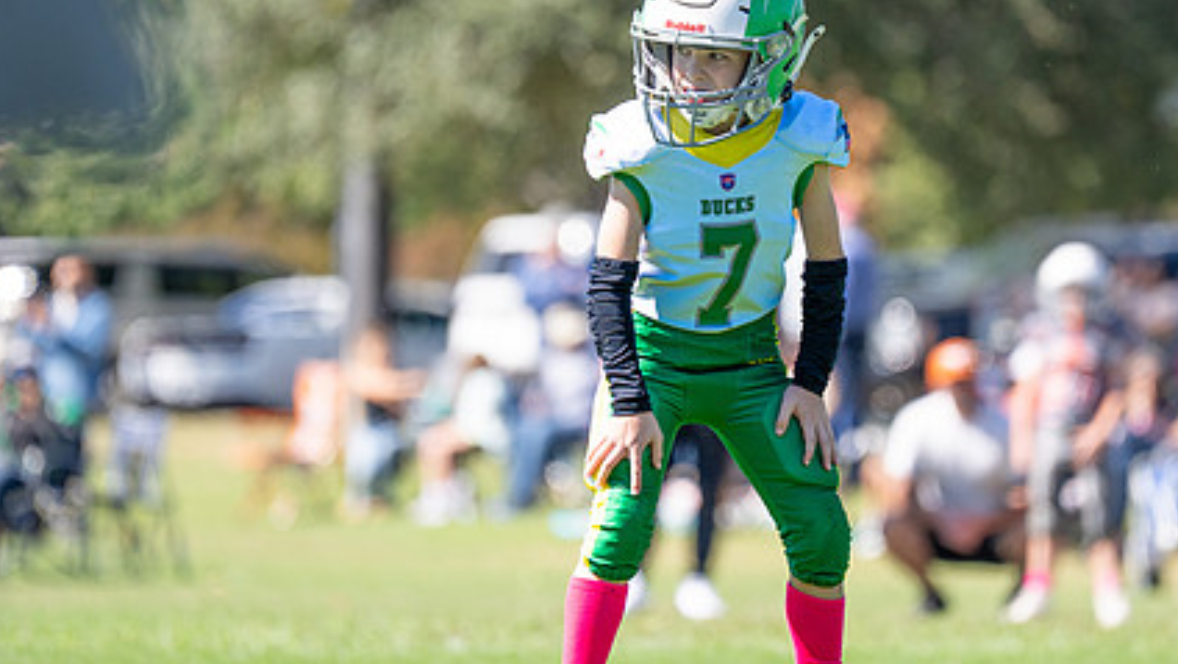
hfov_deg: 5.8
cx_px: 714
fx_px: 11626
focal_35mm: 372
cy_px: 234
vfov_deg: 3.3
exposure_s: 1/2000
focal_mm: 200
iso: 160
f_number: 2.8
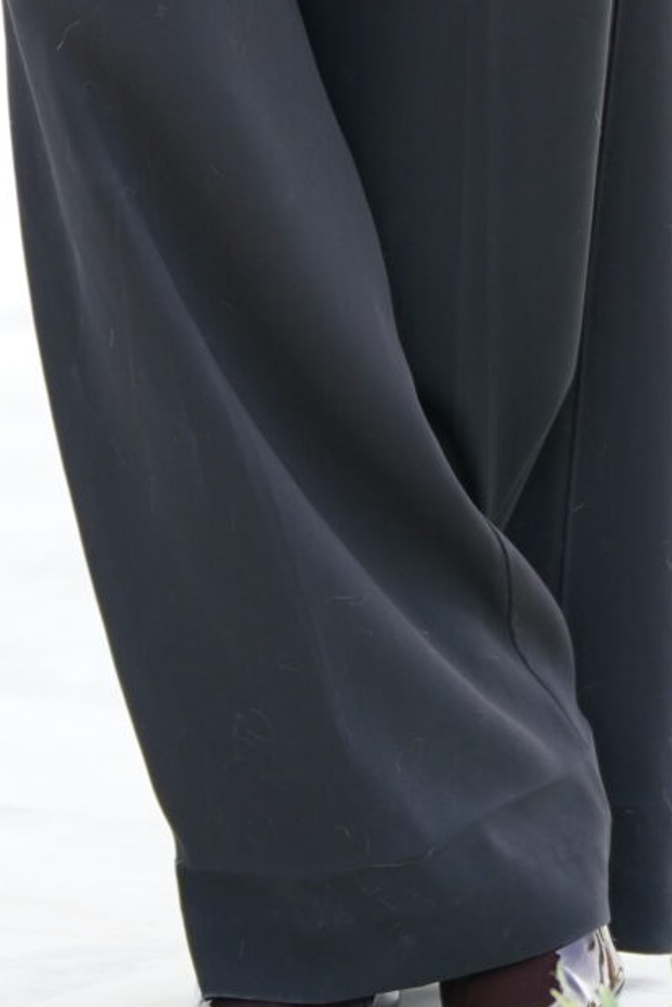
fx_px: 15166
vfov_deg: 3.8
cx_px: -25
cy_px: -900
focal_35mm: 542
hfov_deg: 2.5
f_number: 2.8
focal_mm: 131
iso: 250
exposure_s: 1/250
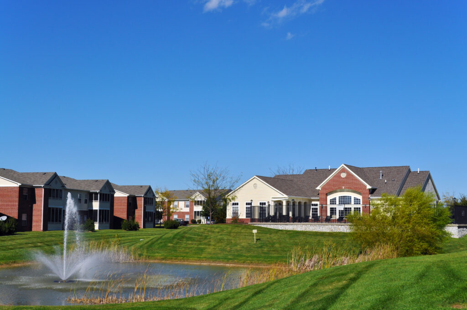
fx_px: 622
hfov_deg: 41.2
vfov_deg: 28.0
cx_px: 234
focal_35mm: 48
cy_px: 155
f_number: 11
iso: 200
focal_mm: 32
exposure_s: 1/640
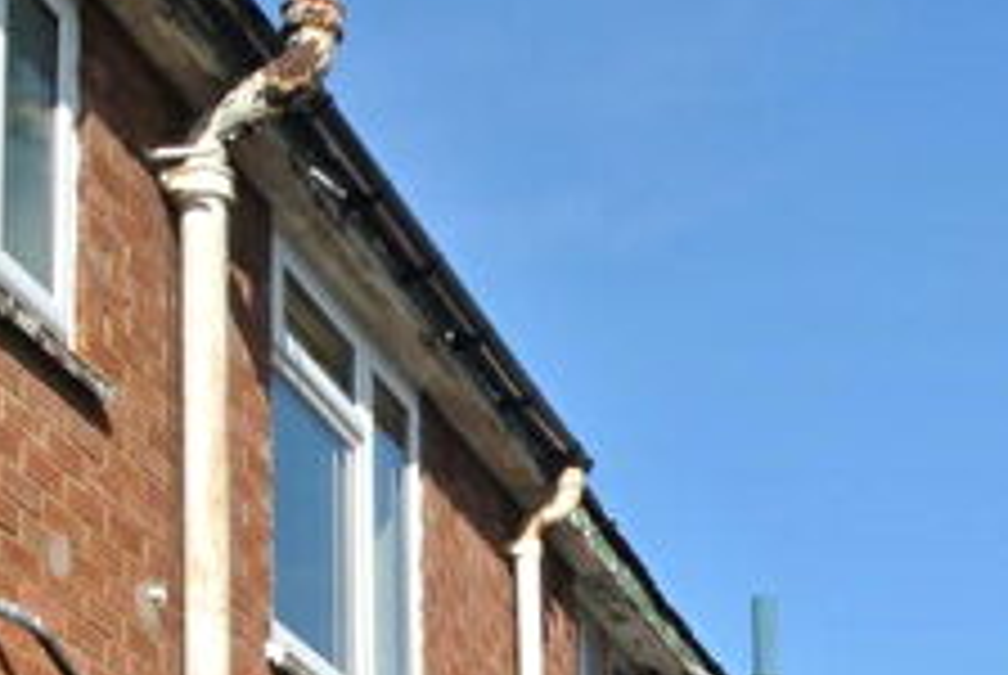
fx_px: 2804
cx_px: 702
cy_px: 909
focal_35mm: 100
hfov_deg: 20.3
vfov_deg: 13.2
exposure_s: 1/60
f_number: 16
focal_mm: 12.2
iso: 100
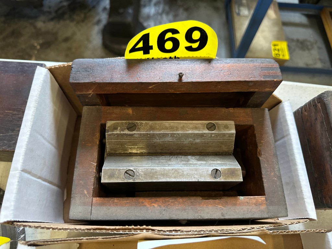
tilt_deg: -65.5
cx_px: 166
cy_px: 124
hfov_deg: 71.6
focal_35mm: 24
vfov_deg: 56.8
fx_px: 230
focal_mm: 6.86
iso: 250
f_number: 1.78
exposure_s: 1/69
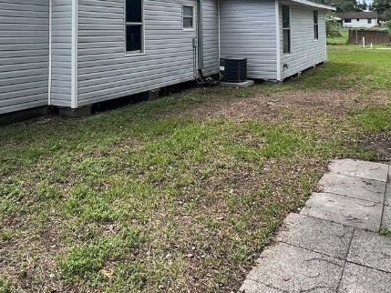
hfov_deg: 58.0
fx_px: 350
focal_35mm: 31
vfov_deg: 40.6
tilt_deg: +2.1
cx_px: 164
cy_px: 10
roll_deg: +1.0
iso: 32
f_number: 1.8
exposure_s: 1/541
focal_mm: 1.57
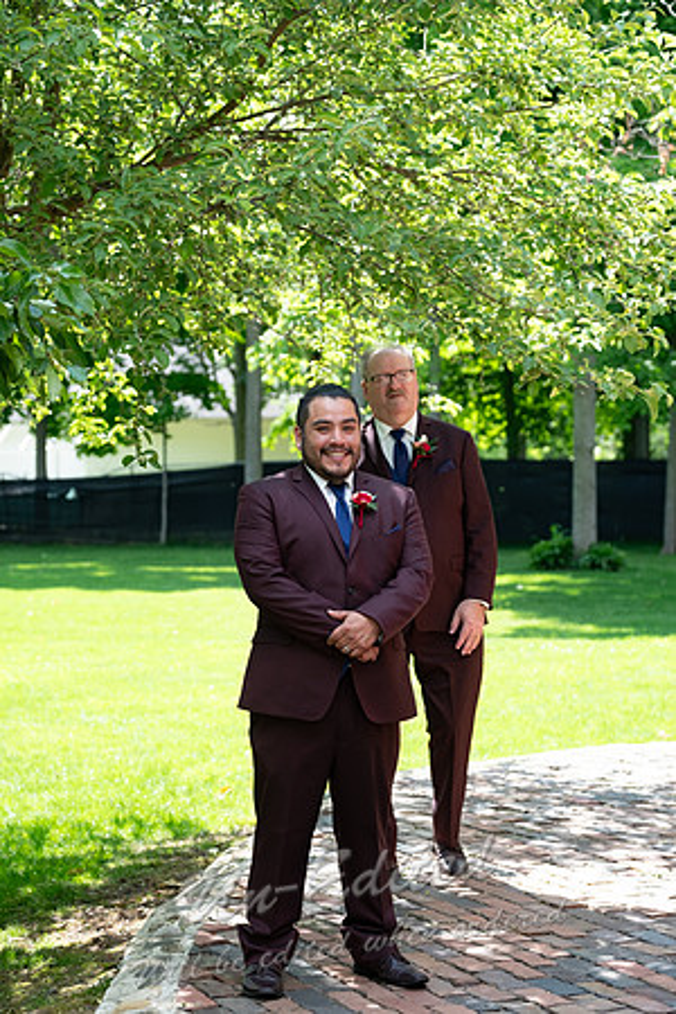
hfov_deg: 16.3
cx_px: 338
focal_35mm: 84
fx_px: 2366
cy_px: 507
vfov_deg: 24.2
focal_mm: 56.3
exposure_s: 1/250
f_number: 3.6
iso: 250
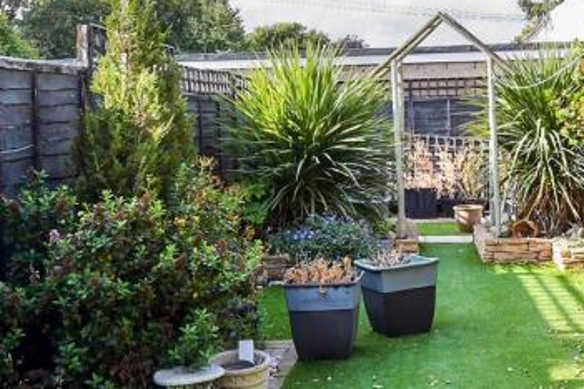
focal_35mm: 73
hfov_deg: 27.5
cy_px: 122
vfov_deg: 18.6
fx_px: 1184
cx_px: 386
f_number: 8
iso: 320
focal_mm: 17
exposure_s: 1/250
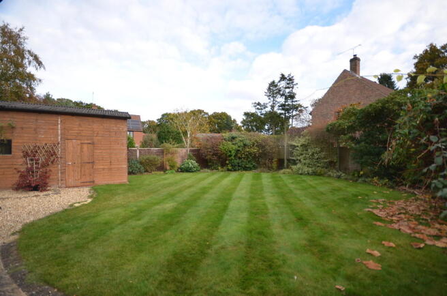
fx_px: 186
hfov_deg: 100.5
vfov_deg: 77.0
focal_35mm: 15
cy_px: 148
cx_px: 224
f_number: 4.5
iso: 100
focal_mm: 10
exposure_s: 1/200
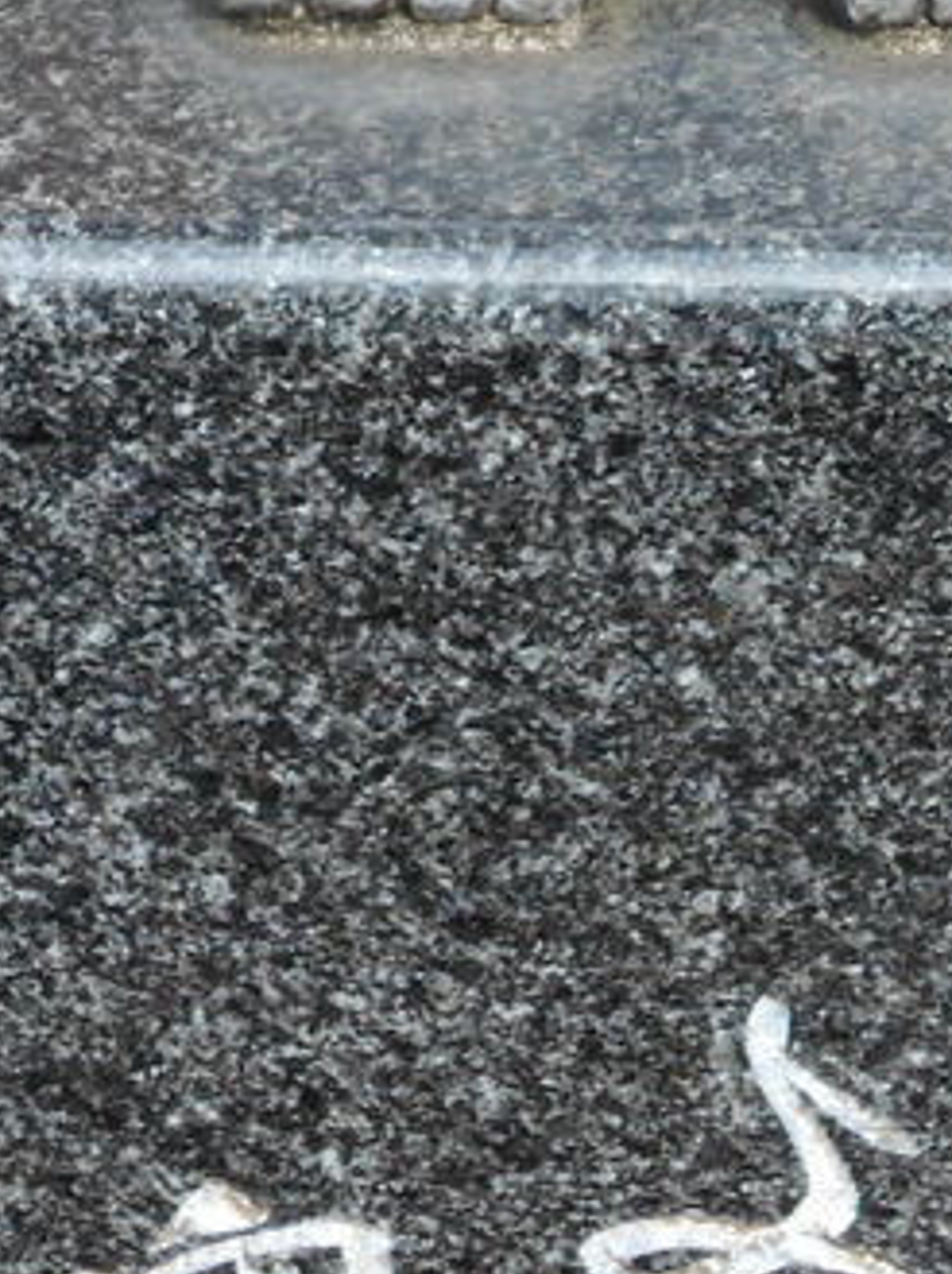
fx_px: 11537
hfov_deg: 4.7
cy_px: 240
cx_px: 677
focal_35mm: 314
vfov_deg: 6.3
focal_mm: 15.4
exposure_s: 1/125
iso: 140
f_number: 6.3
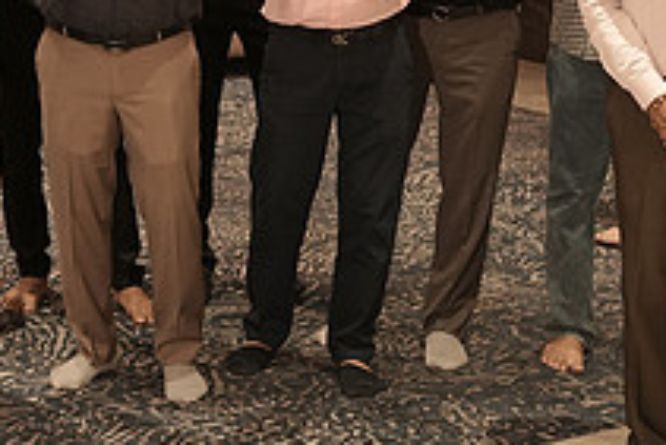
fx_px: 1777
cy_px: -103
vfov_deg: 13.8
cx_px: 76
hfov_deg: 20.8
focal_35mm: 96
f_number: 2.8
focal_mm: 35
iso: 1250
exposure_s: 1/200
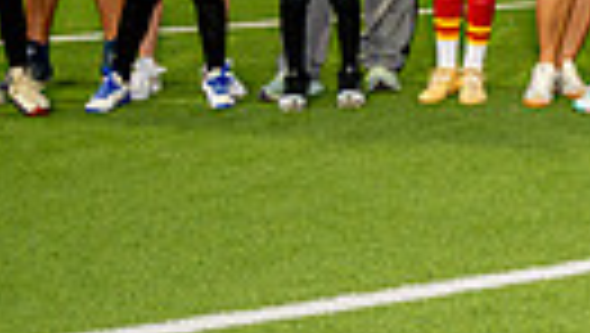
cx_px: 993
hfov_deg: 14.5
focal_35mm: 134
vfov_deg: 8.8
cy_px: -190
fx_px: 2098
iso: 1600
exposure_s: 1/400
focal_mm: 26.6
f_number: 2.8
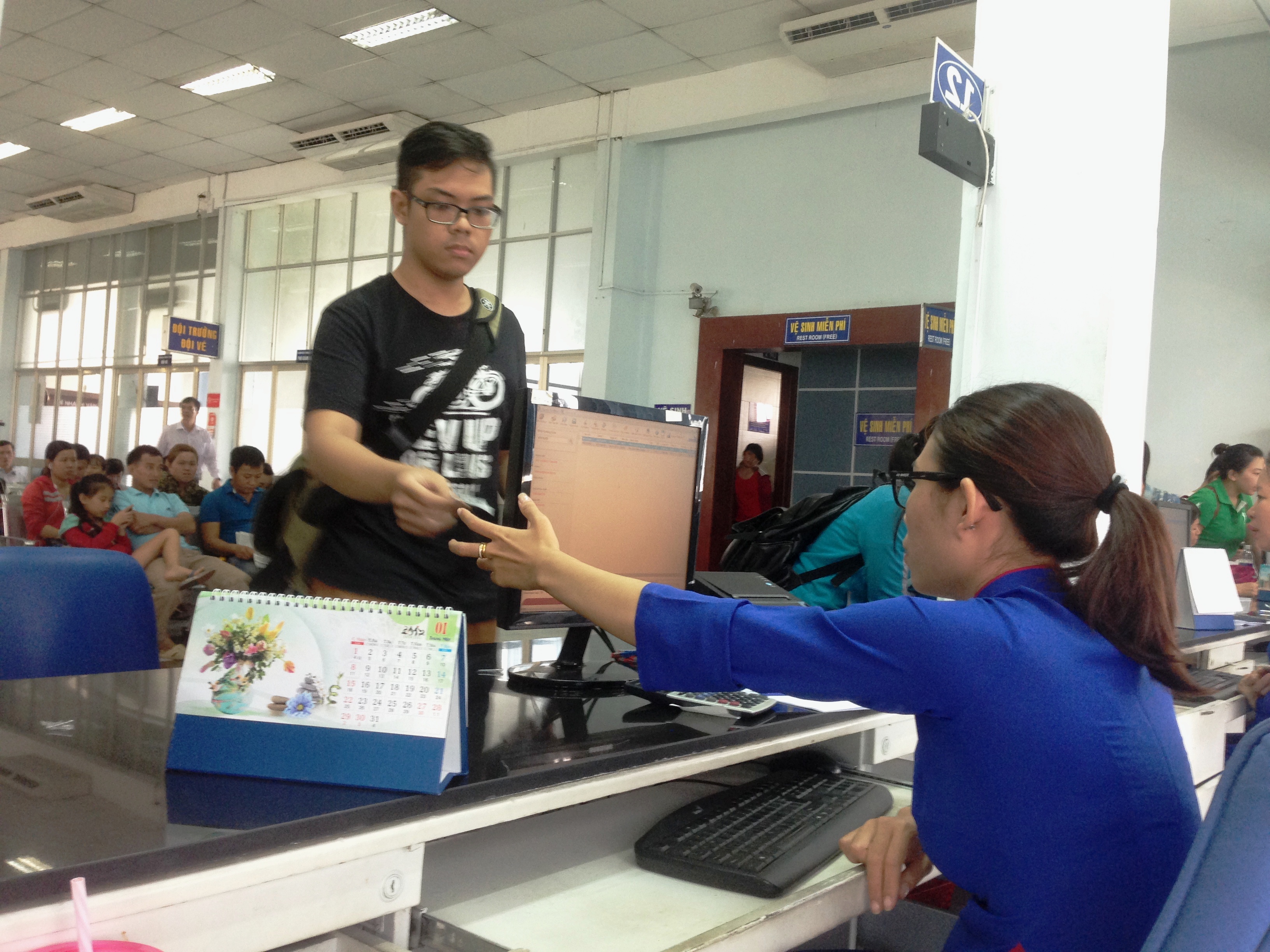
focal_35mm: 33
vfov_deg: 42.9
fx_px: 1211
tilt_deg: +0.7
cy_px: 476
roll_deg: -2.1
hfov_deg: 55.4
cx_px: 635
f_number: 2.4
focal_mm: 4.12
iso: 100
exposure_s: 1/20
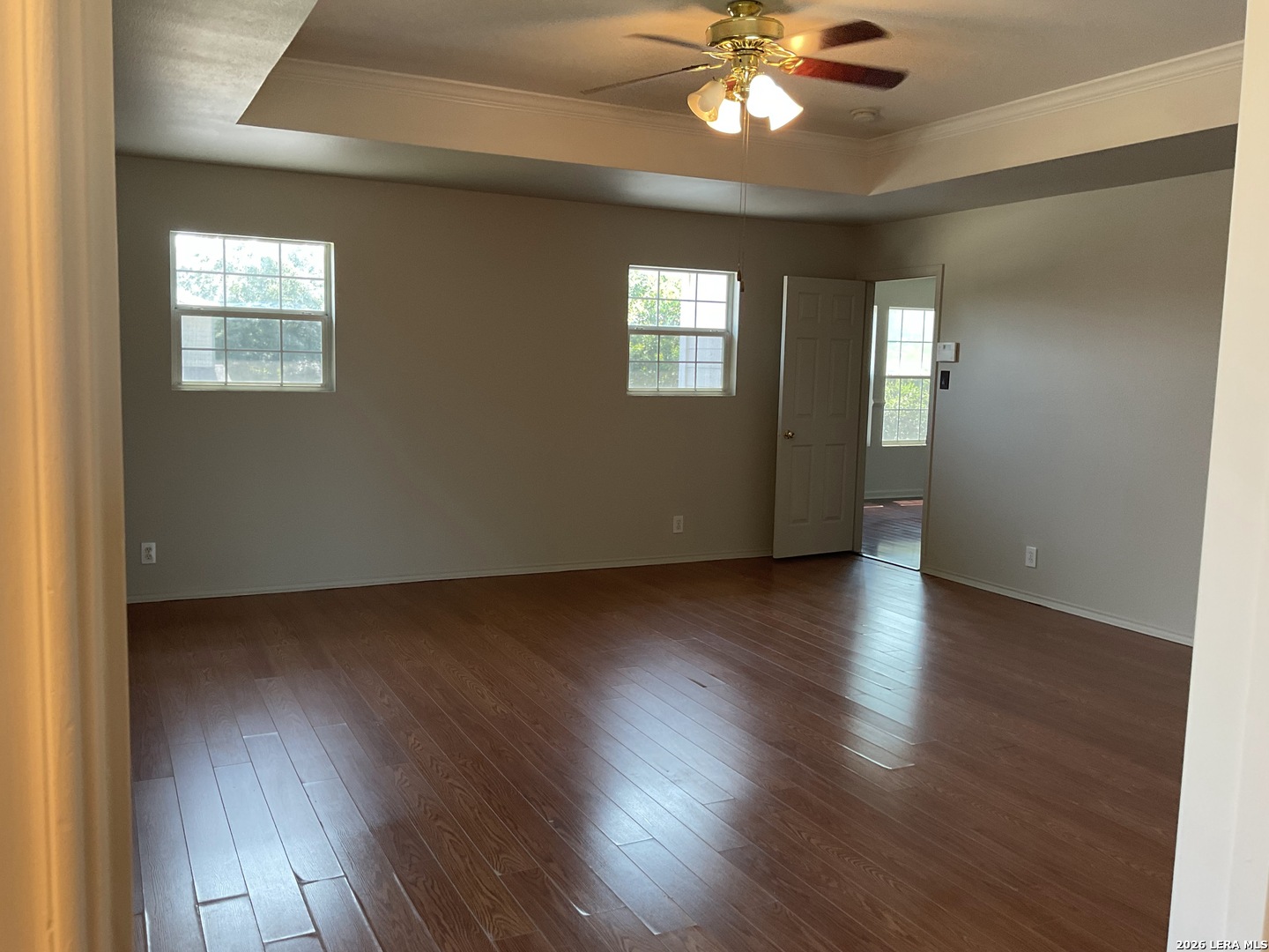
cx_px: 634
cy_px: 476
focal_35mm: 29
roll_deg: -0.3
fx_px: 1063
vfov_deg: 48.2
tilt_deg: -6.9
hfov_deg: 61.7
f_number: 1.8
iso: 64
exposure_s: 1/60
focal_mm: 3
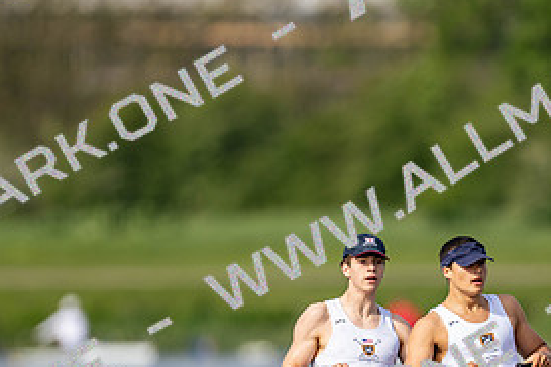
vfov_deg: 1.1
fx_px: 19528
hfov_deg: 1.6
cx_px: 454
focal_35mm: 1276
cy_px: 316
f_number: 4
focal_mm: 600
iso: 280
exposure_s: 1/2500
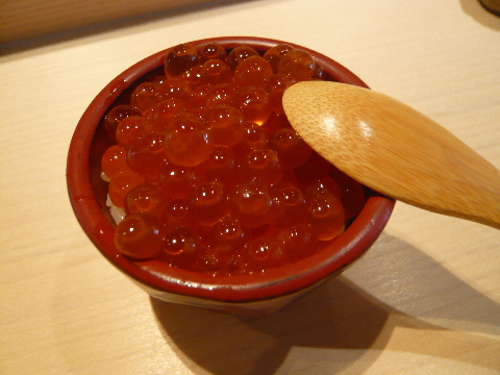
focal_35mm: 28
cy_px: 188
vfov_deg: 49.7
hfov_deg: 63.4
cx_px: 250
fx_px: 404
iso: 200
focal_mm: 4.6
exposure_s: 1/10
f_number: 2.8
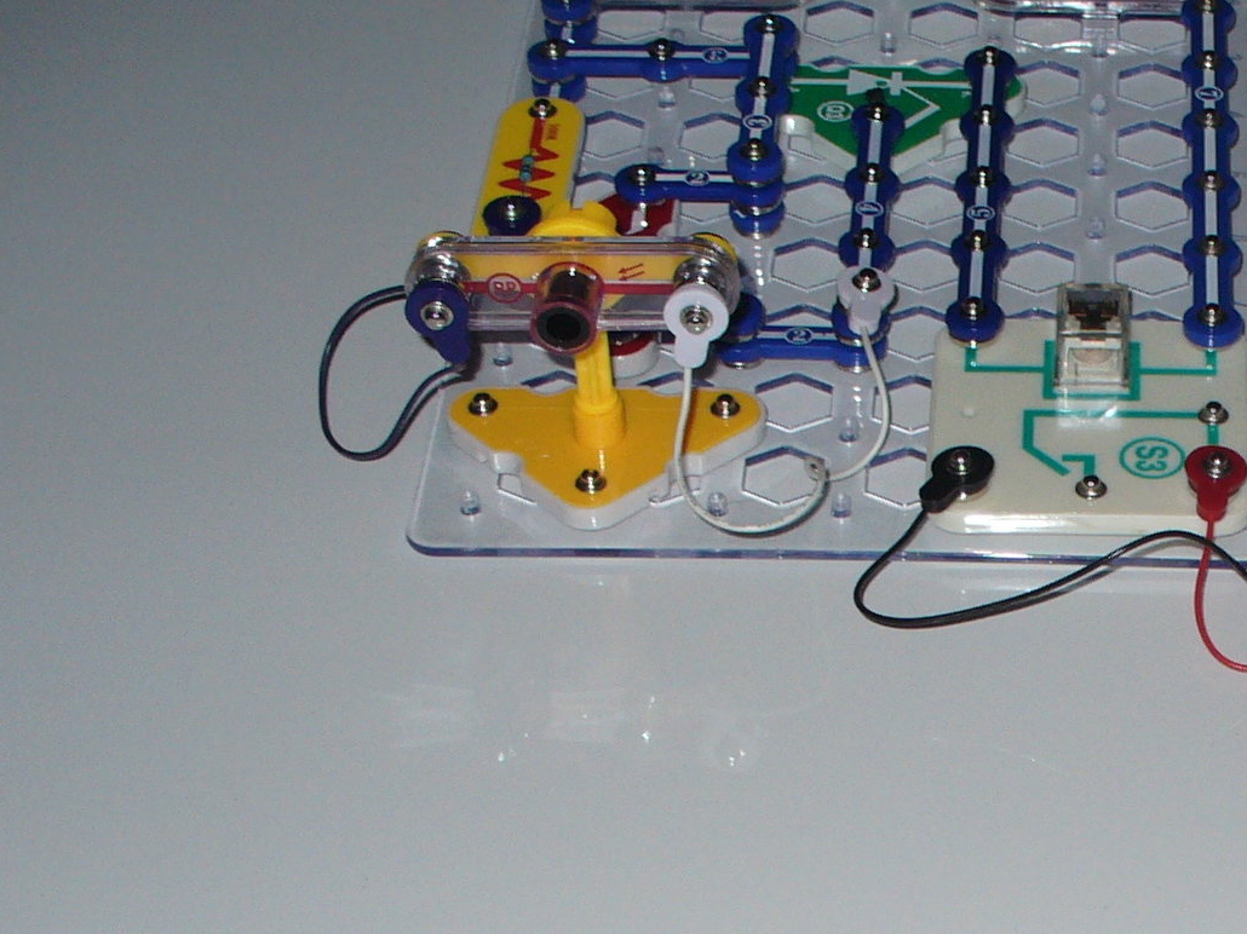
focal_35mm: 92
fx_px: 3313
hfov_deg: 20.4
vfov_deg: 15.5
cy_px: 1107
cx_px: 1350
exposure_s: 1/30
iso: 100
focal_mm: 6.1
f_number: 2.8
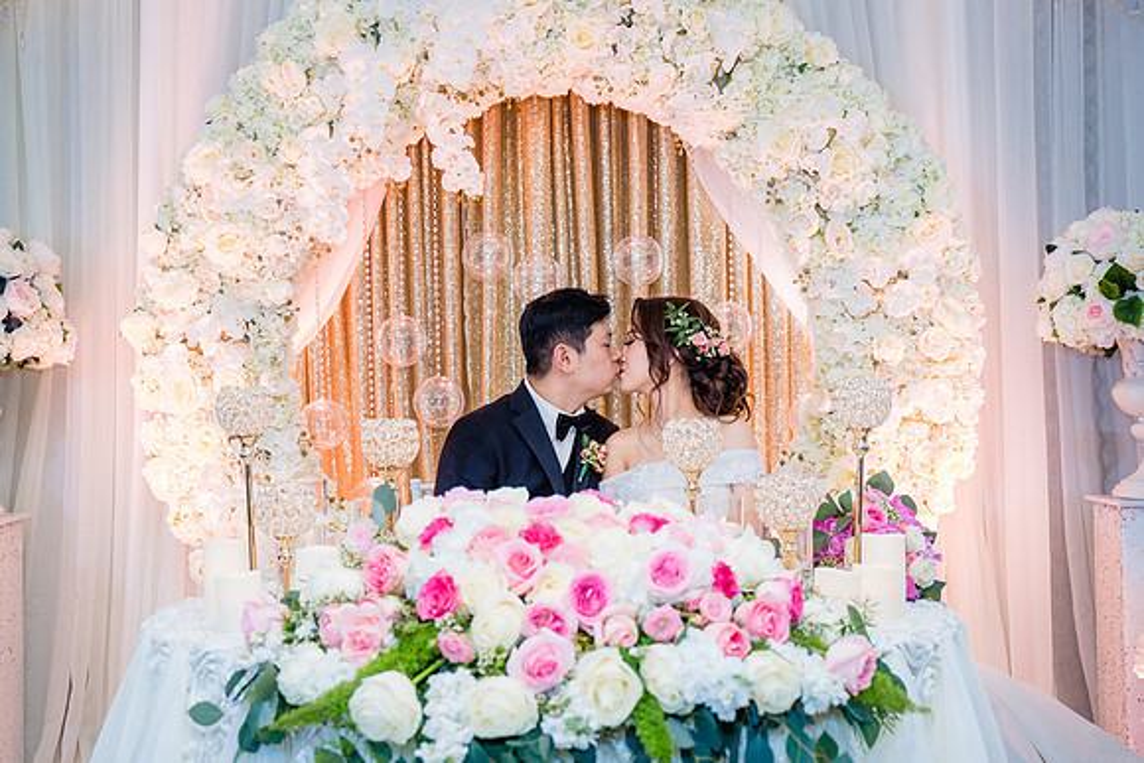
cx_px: 528
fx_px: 1451
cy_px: 372
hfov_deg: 43.0
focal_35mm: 46
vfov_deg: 29.5
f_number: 3.5
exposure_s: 1/160
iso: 800
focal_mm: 40
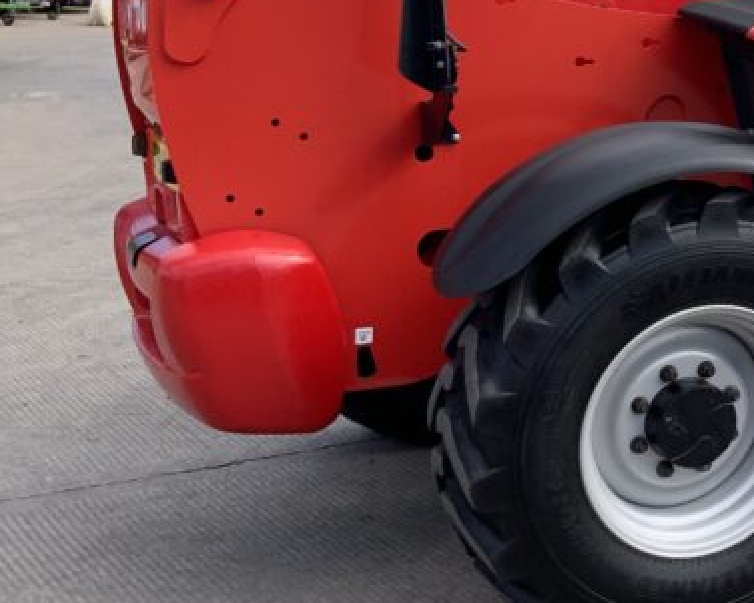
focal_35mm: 77
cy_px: 138
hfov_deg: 22.0
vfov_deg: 19.7
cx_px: 1009
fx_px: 1719
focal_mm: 3
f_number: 1.8
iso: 16
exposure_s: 1/869
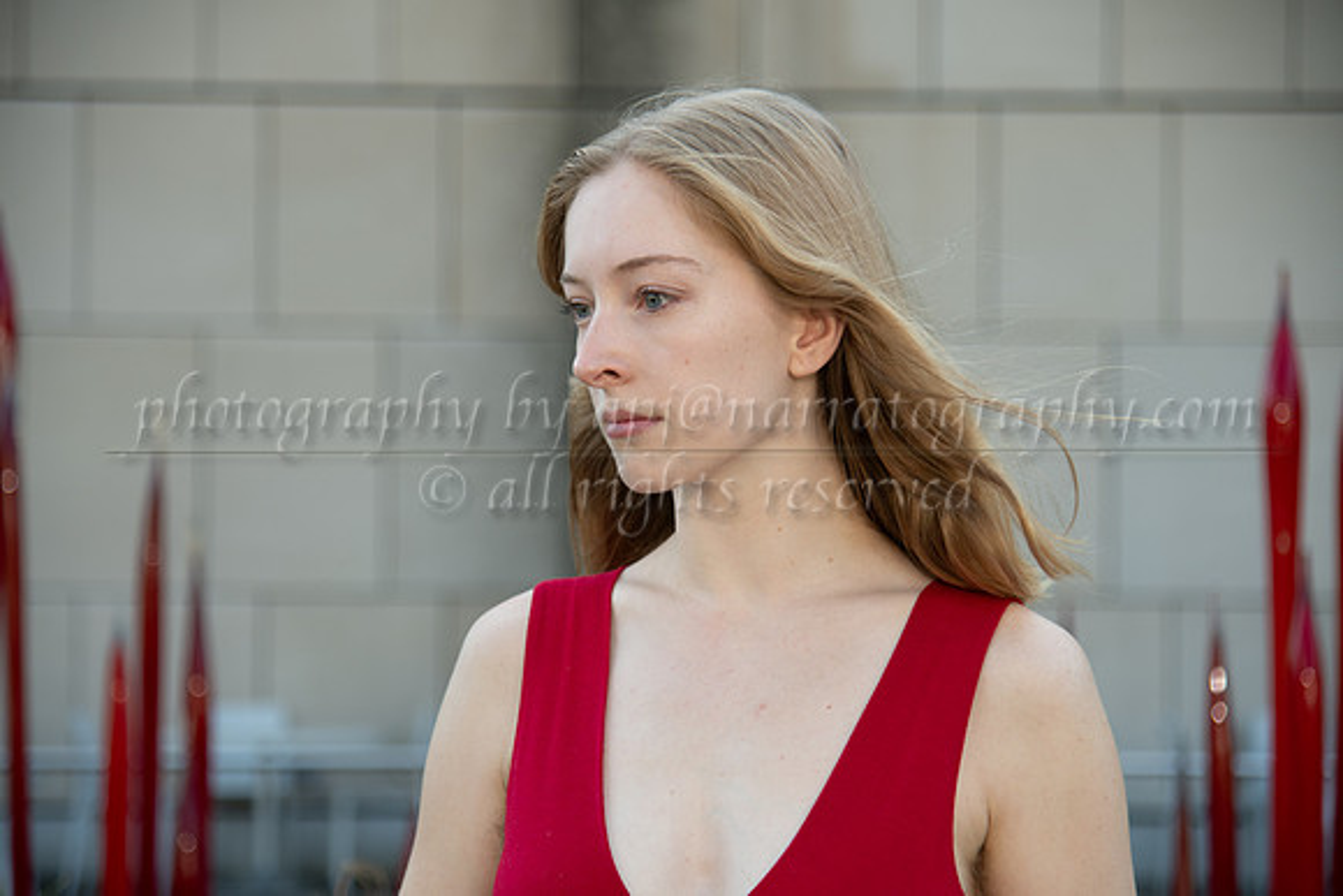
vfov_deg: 15.5
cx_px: 671
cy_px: 442
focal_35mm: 88
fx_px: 3298
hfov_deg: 23.0
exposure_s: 1/400
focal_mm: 85
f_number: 4
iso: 200
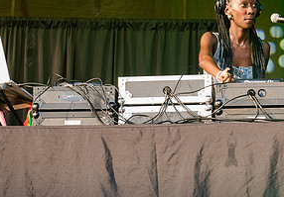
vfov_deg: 9.9
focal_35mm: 142
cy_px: 62
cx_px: 262
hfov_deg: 14.1
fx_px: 1135
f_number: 4.5
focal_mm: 62
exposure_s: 1/320
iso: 1000
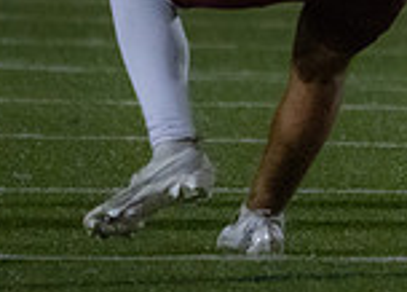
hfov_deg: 1.0
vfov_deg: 0.7
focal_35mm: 2066
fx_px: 23913
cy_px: -222
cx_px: 934
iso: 20000
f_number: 5.6
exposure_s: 1/1250
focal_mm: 400
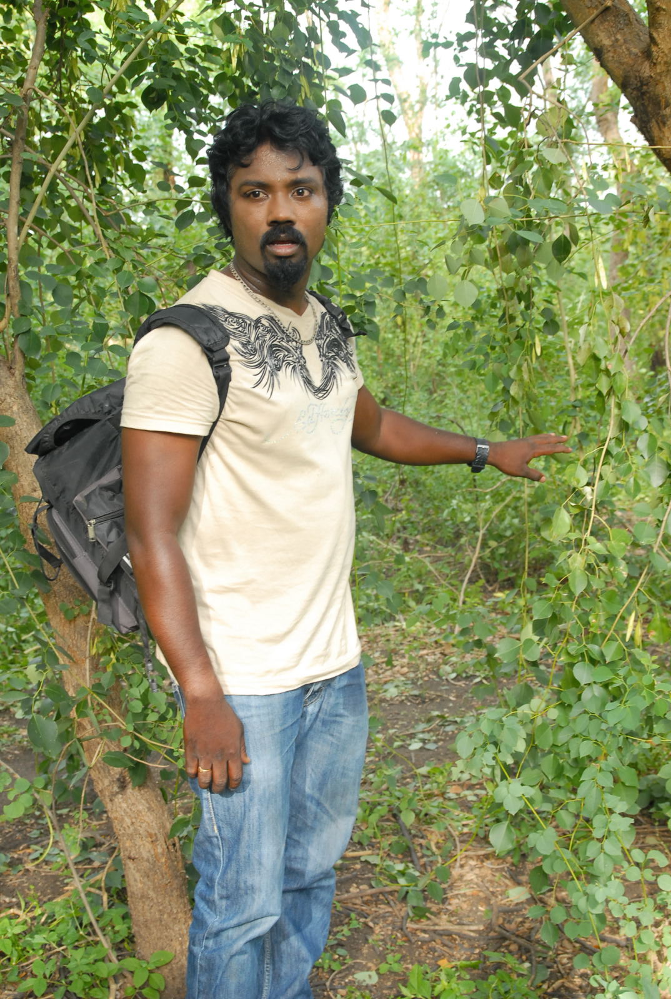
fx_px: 1336
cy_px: 500
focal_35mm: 48
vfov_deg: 41.0
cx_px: 336
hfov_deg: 28.2
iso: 400
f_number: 6.3
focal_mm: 32
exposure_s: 1/60
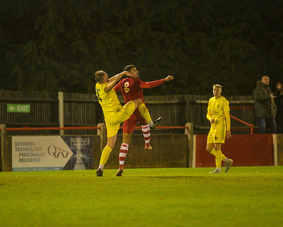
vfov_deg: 3.0
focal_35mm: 508
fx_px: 4252
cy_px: 114
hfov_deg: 3.8
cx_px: 124
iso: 5000
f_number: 2.8
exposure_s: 1/800
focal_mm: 300
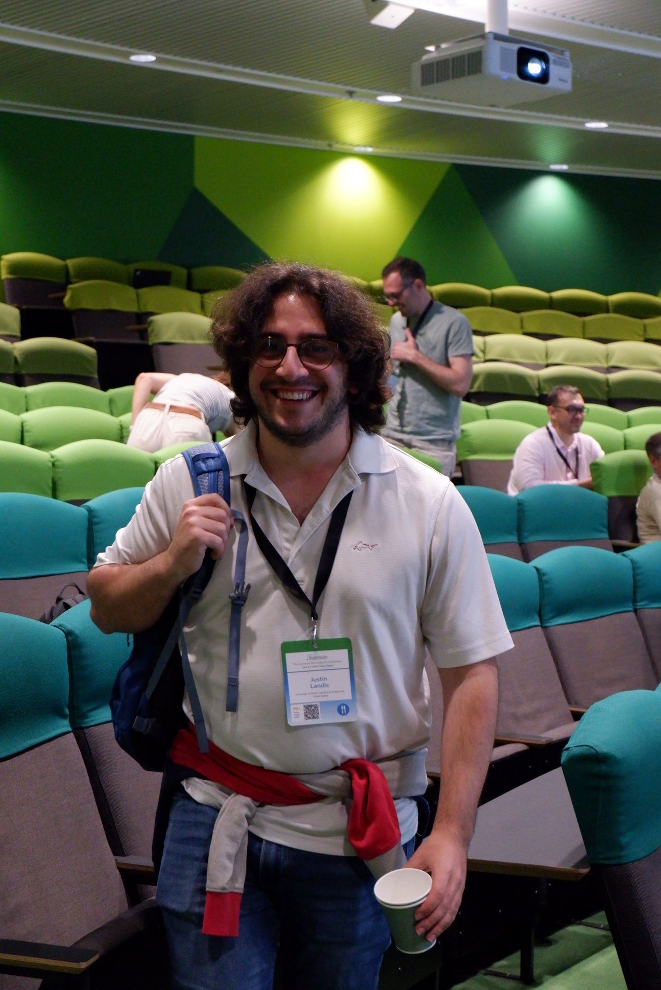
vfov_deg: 33.9
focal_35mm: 59
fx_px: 1623
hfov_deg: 23.0
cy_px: 495
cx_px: 330
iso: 6400
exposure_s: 1/180
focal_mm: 39.6
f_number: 5.6
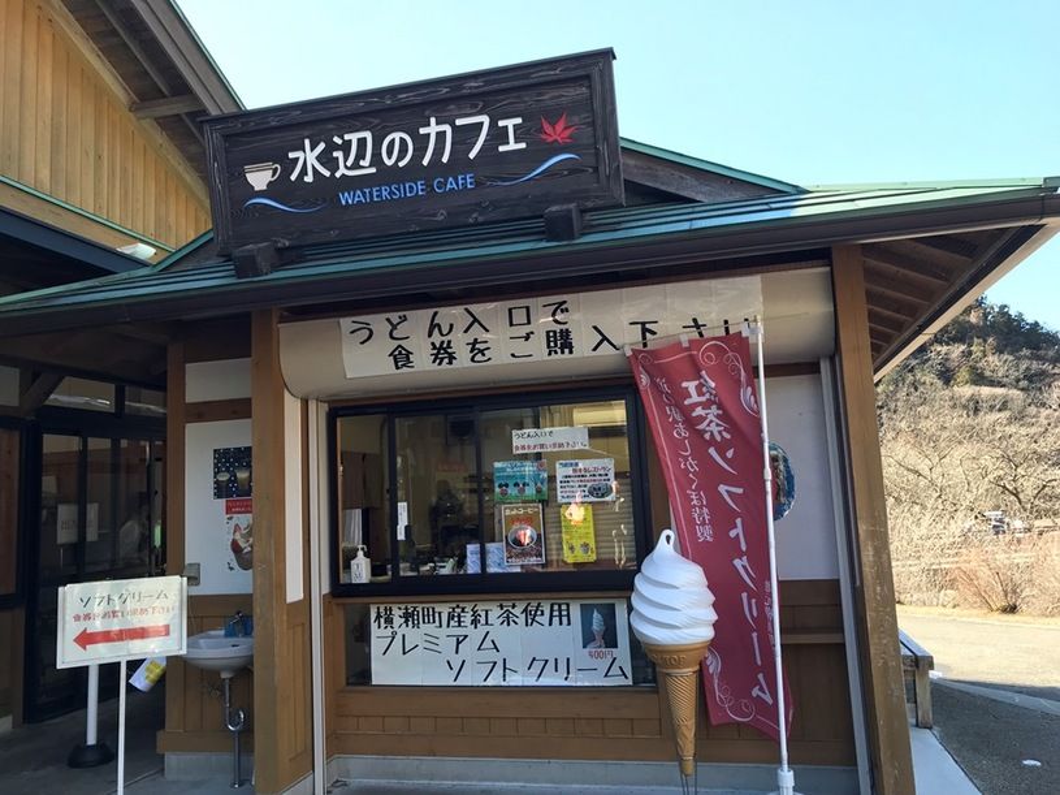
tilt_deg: +8.7
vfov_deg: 49.7
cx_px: 530
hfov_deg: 63.5
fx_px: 857
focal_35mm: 28
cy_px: 398
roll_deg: +3.3
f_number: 1.8
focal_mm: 3.99
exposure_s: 1/231
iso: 20
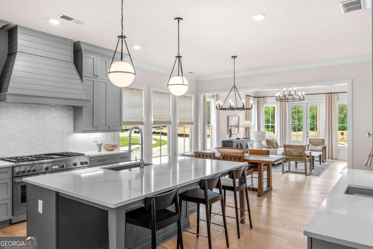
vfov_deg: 53.1
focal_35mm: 24
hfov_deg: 73.7
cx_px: 186
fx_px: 249
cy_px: 124
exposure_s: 1/8
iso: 250
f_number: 9
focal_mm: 16
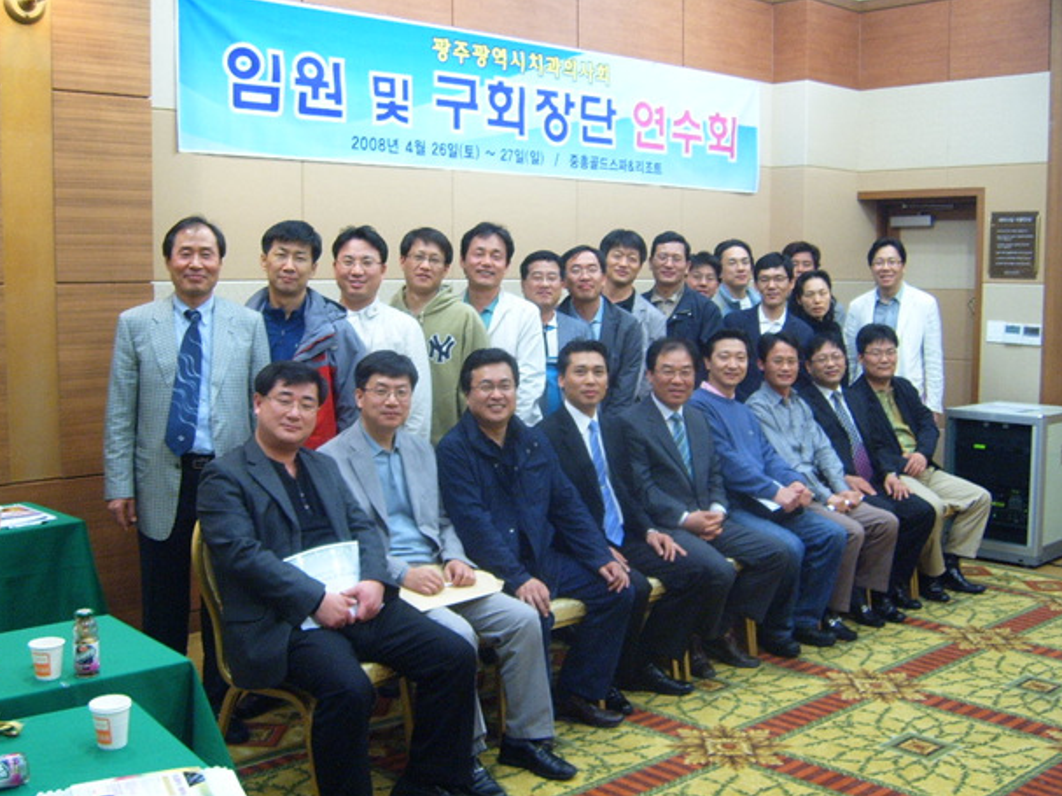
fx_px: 1196
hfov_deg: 47.9
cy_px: 404
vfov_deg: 36.8
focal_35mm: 39
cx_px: 506
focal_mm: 6.2
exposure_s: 1/6
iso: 141
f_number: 2.9
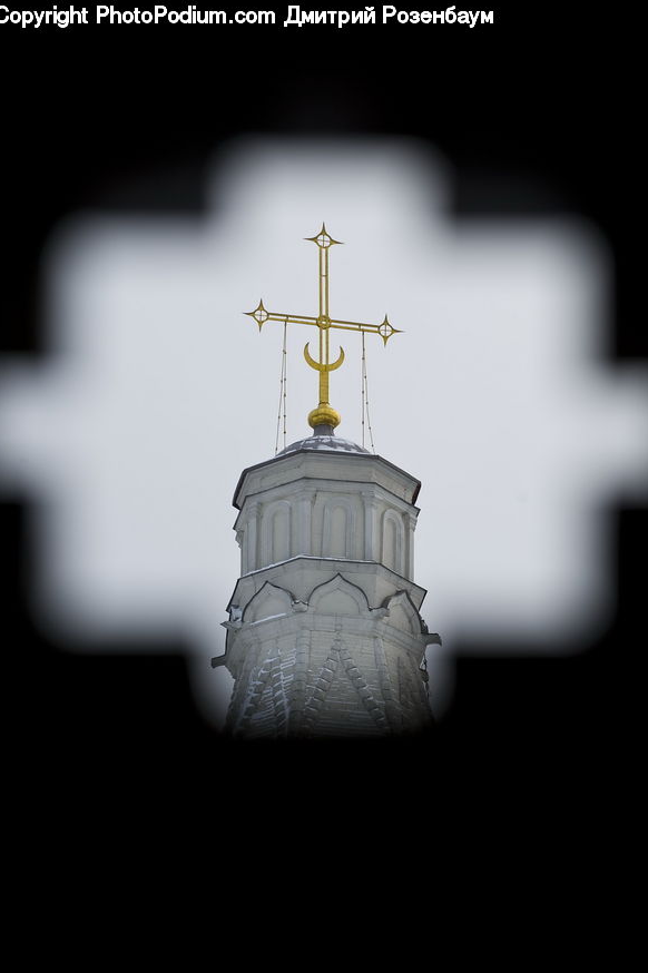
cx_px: 327
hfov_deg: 6.7
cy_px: 490
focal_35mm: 206
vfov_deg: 10.0
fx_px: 5566
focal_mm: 200
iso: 200
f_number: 7.1
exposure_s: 1/200
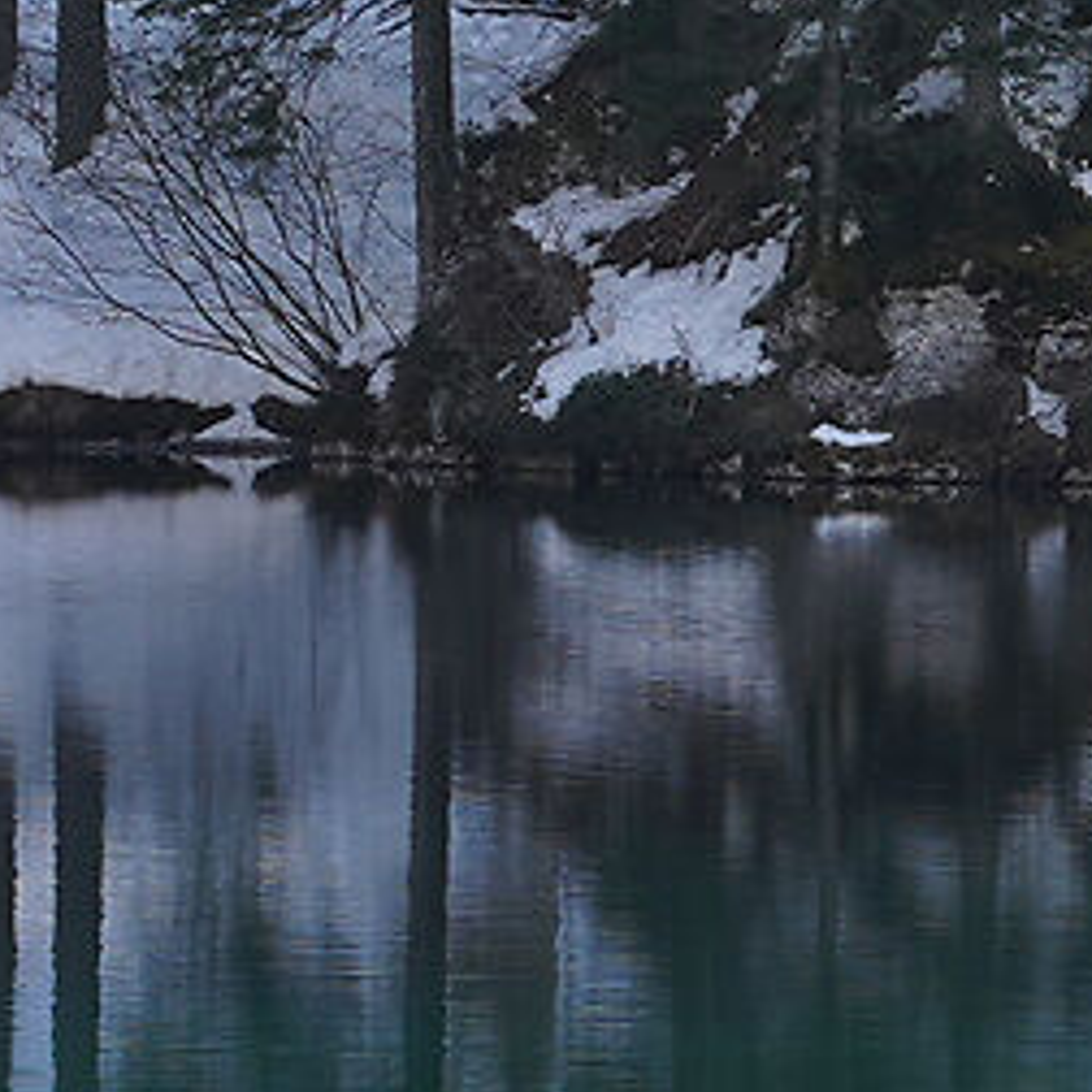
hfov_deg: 2.4
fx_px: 25947
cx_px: 2024
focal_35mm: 727
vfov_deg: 2.4
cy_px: 641
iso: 200
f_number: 11
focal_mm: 90
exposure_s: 1/50
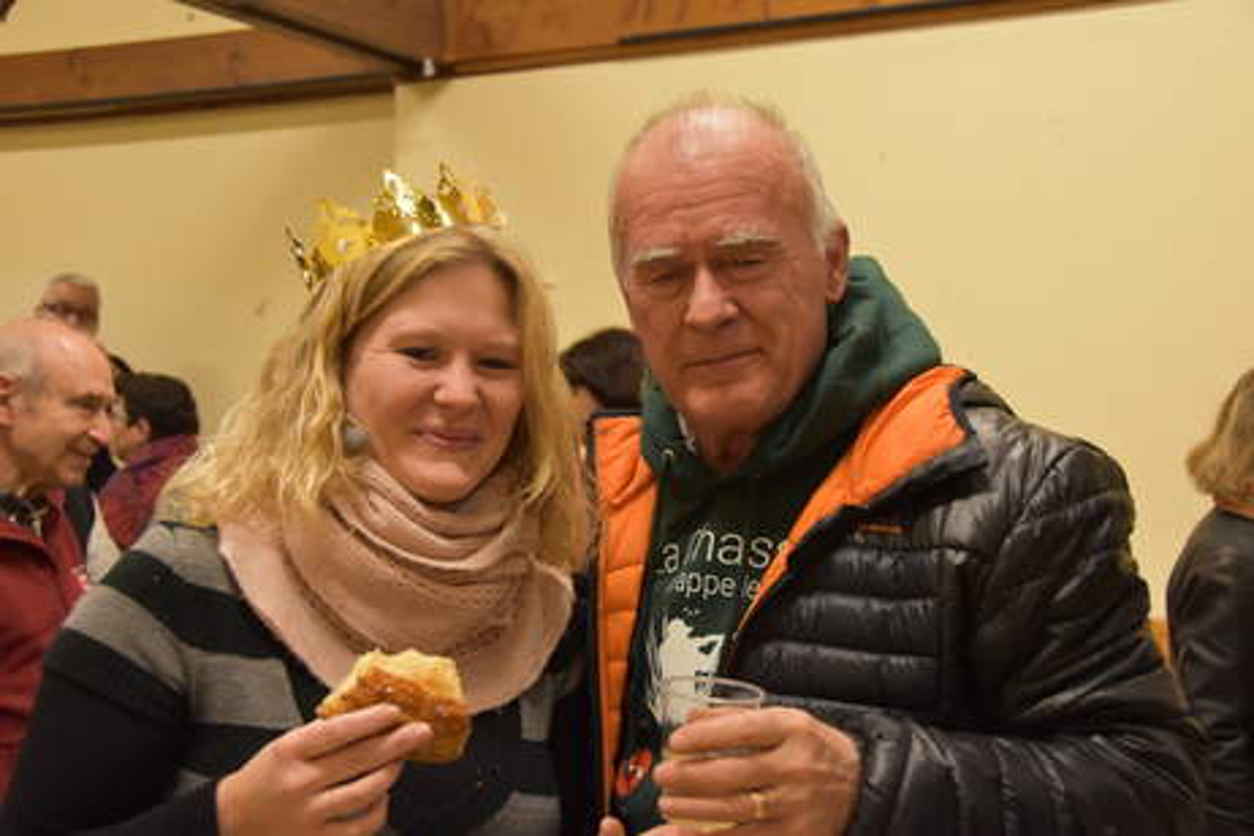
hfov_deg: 41.1
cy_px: 418
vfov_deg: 28.1
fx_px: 1672
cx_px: 627
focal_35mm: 48
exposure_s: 1/60
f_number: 4
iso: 2000
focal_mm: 32
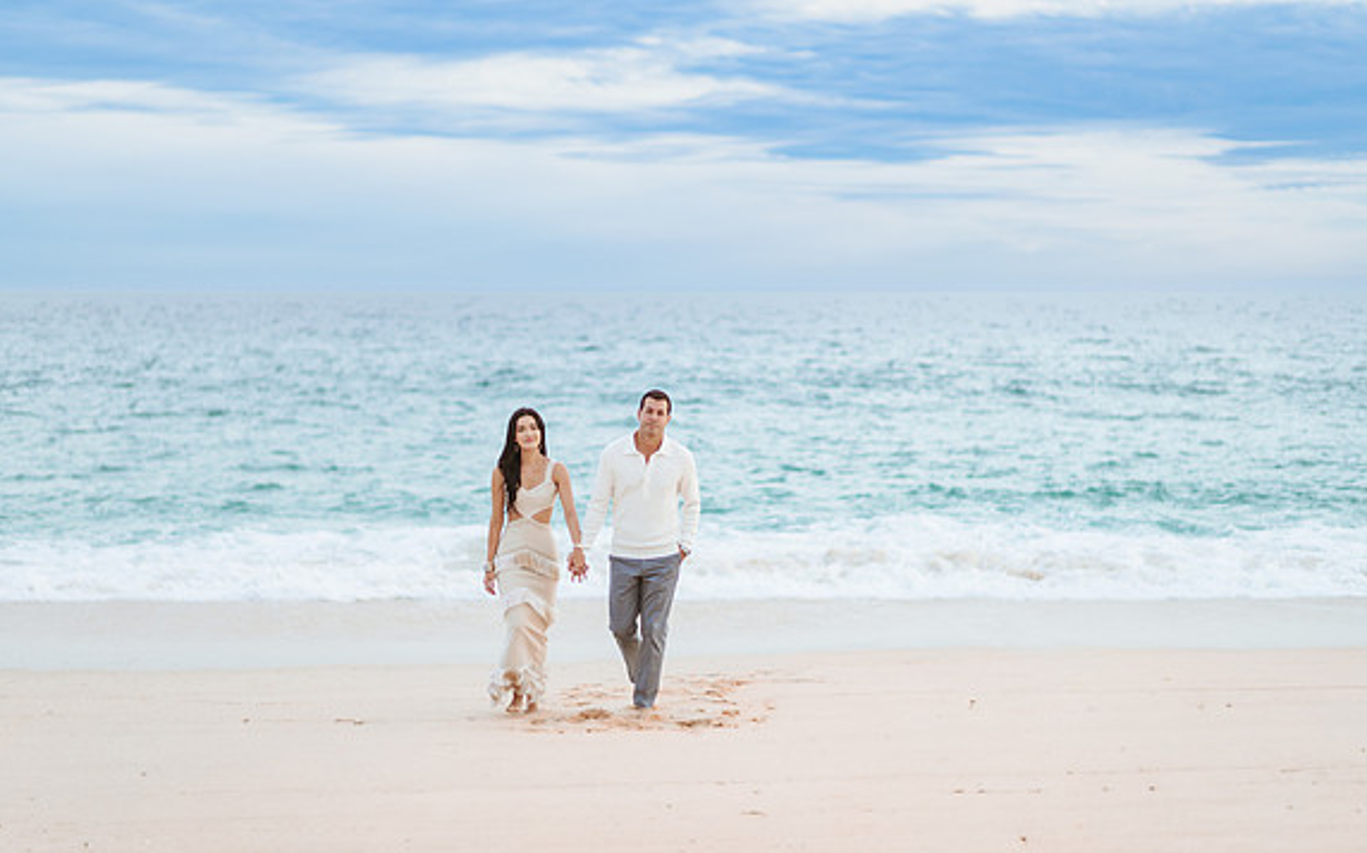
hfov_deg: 34.0
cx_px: 686
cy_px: 400
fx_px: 2234
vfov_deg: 21.6
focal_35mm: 60
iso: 250
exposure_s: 1/6400
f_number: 1.4
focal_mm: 58
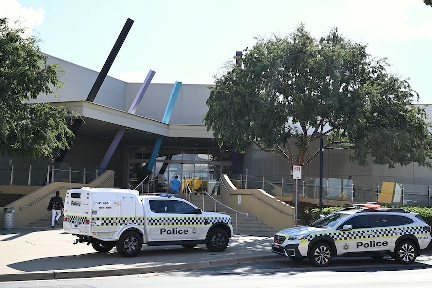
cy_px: 148
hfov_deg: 44.5
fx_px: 528
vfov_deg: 30.5
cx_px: 225
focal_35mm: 44
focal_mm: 42
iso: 400
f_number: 4.5
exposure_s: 1/1600
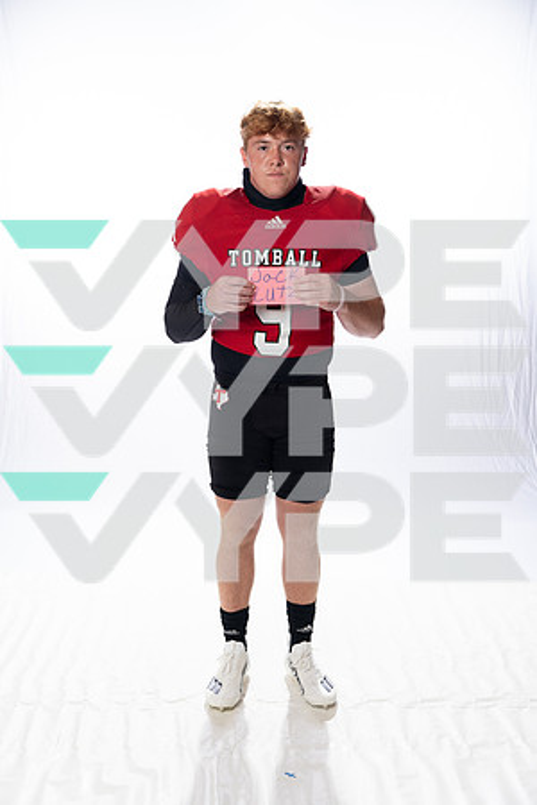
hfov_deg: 31.9
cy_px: 402
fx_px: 940
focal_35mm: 42
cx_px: 268
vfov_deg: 46.4
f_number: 4
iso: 400
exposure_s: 1/250
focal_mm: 42
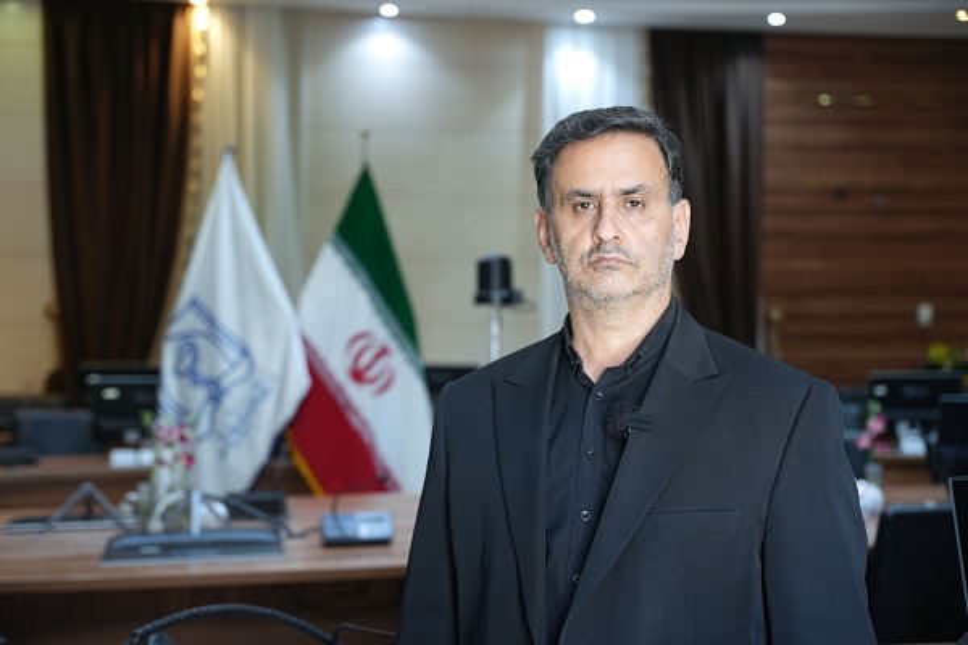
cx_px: 484
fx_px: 1363
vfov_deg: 26.6
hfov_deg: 39.1
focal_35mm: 51
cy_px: 322
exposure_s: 1/50
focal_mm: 50.7
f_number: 2.8
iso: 500
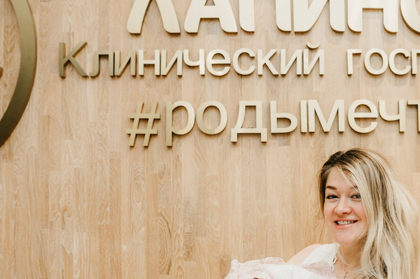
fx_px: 606
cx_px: 304
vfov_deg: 25.6
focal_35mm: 52
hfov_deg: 37.5
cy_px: 208
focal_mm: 24
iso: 160
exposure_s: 1/160
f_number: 3.2
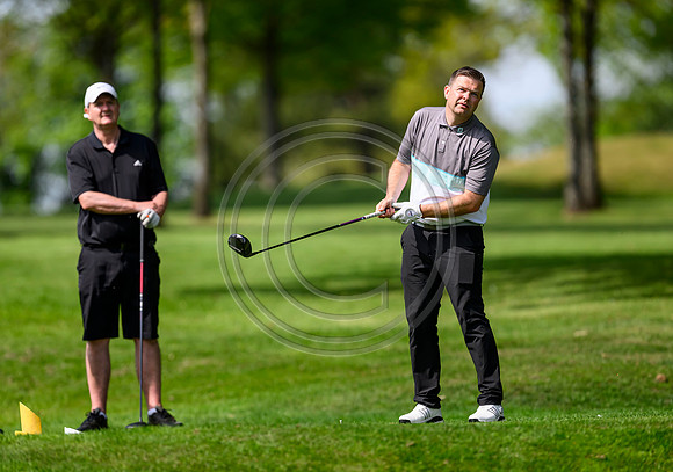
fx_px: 8032
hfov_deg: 4.8
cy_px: 241
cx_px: 361
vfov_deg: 3.4
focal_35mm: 423
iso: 500
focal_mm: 400
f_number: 3.5
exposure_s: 1/4000
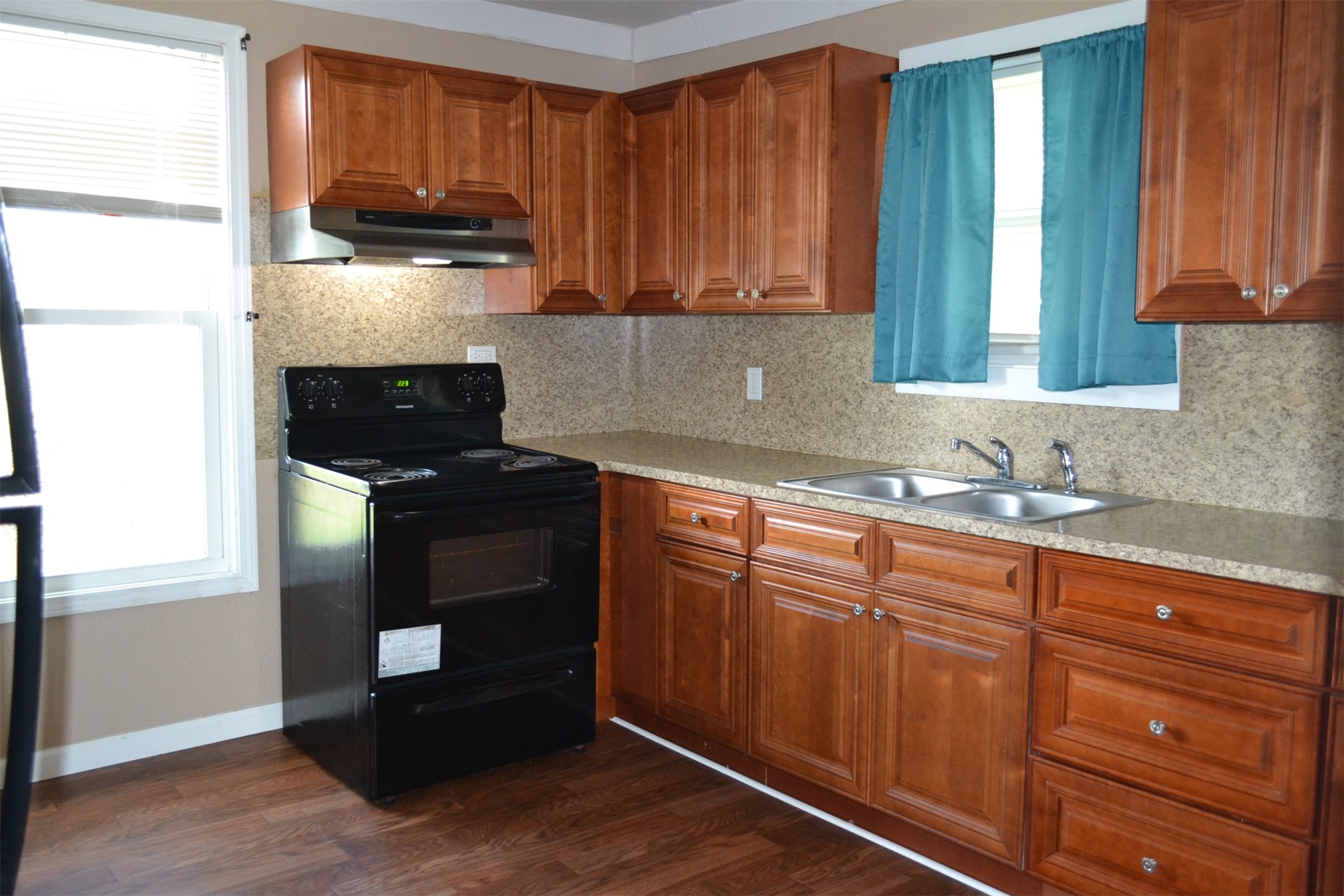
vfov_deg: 43.6
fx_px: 1120
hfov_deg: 61.9
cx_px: 672
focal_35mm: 30
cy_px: 448
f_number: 3.8
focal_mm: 20
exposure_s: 1/60
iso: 1600
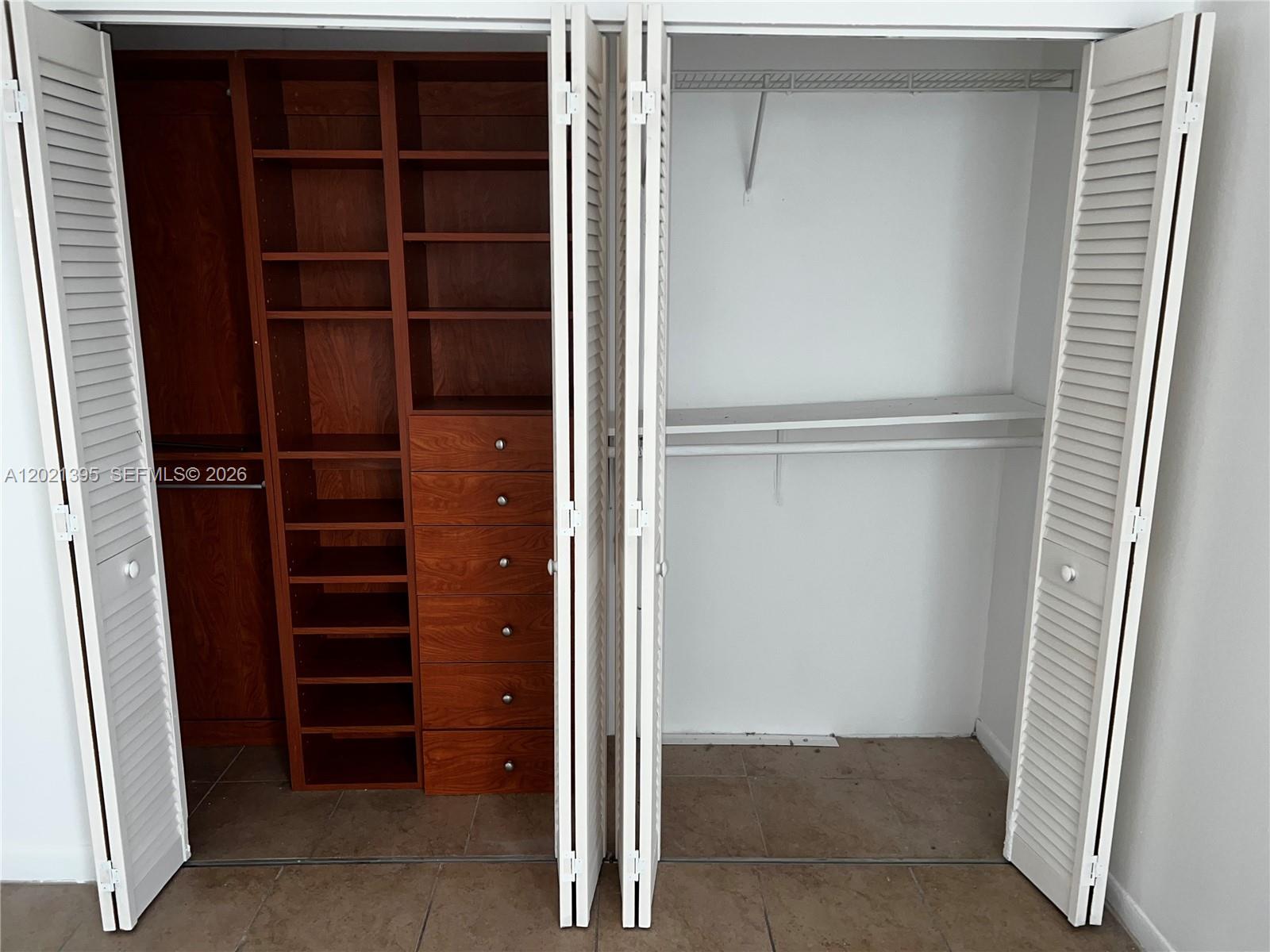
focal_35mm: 26
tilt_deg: -13.0
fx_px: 954
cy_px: 476
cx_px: 635
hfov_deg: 67.3
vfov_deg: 53.1
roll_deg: -0.8
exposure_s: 1/121
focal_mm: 5.7
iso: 64
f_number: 1.5
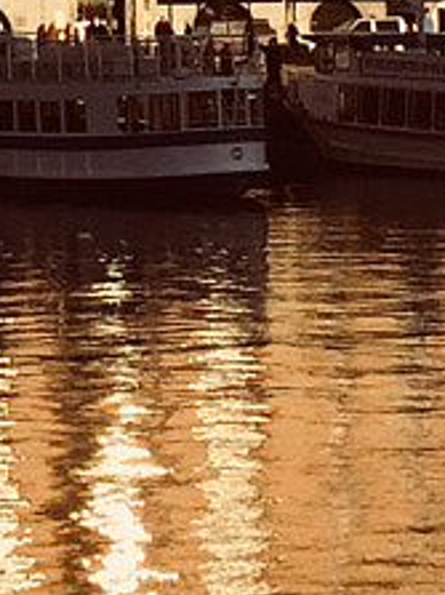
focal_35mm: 208
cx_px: -133
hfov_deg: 7.1
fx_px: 3569
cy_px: -635
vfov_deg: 8.9
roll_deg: +0.1
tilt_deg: +10.1
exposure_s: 1/1412
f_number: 2.2
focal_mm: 4.15
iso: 32
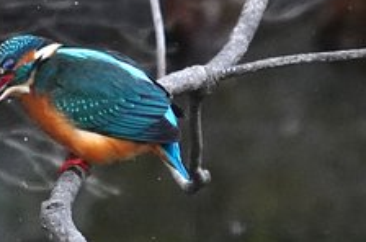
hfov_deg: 1.8
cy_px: 199
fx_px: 11608
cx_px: 160
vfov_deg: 1.2
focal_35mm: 1145
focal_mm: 500
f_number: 6.3
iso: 5000
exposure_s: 1/2500
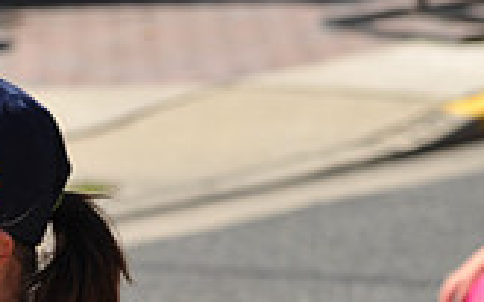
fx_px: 3297
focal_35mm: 250
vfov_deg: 5.2
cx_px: 197
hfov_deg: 8.4
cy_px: 539
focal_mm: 70
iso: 200
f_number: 5
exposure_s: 1/640
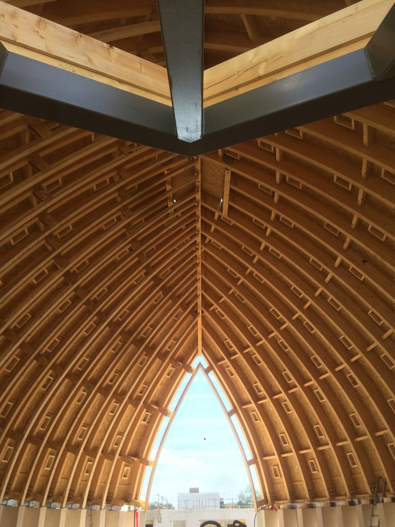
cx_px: 198
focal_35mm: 29
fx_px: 441
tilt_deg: +26.7
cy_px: 264
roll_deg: +0.8
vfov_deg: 61.7
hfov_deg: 48.2
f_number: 2.2
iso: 32
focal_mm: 4.15
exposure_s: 1/446
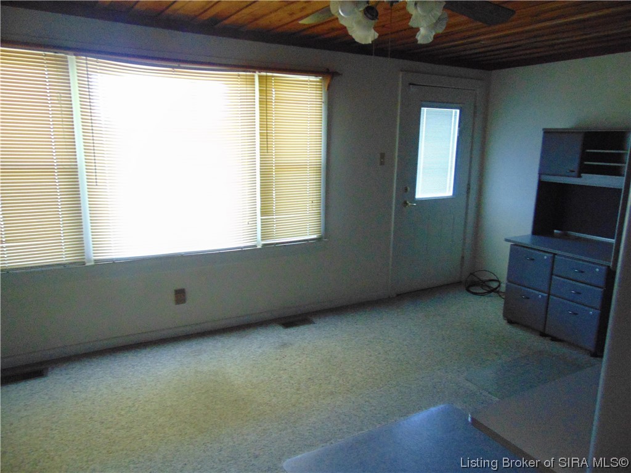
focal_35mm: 25
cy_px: 236
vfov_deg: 54.9
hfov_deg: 69.4
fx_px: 456
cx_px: 316
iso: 500
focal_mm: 4.5
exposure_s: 1/30
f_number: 3
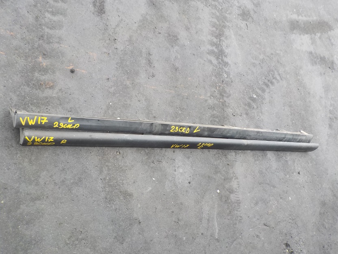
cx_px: 169
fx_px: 293
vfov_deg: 46.8
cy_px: 127
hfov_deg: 60.0
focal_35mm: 30
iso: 125
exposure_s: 1/125
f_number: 3.3
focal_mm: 4.1
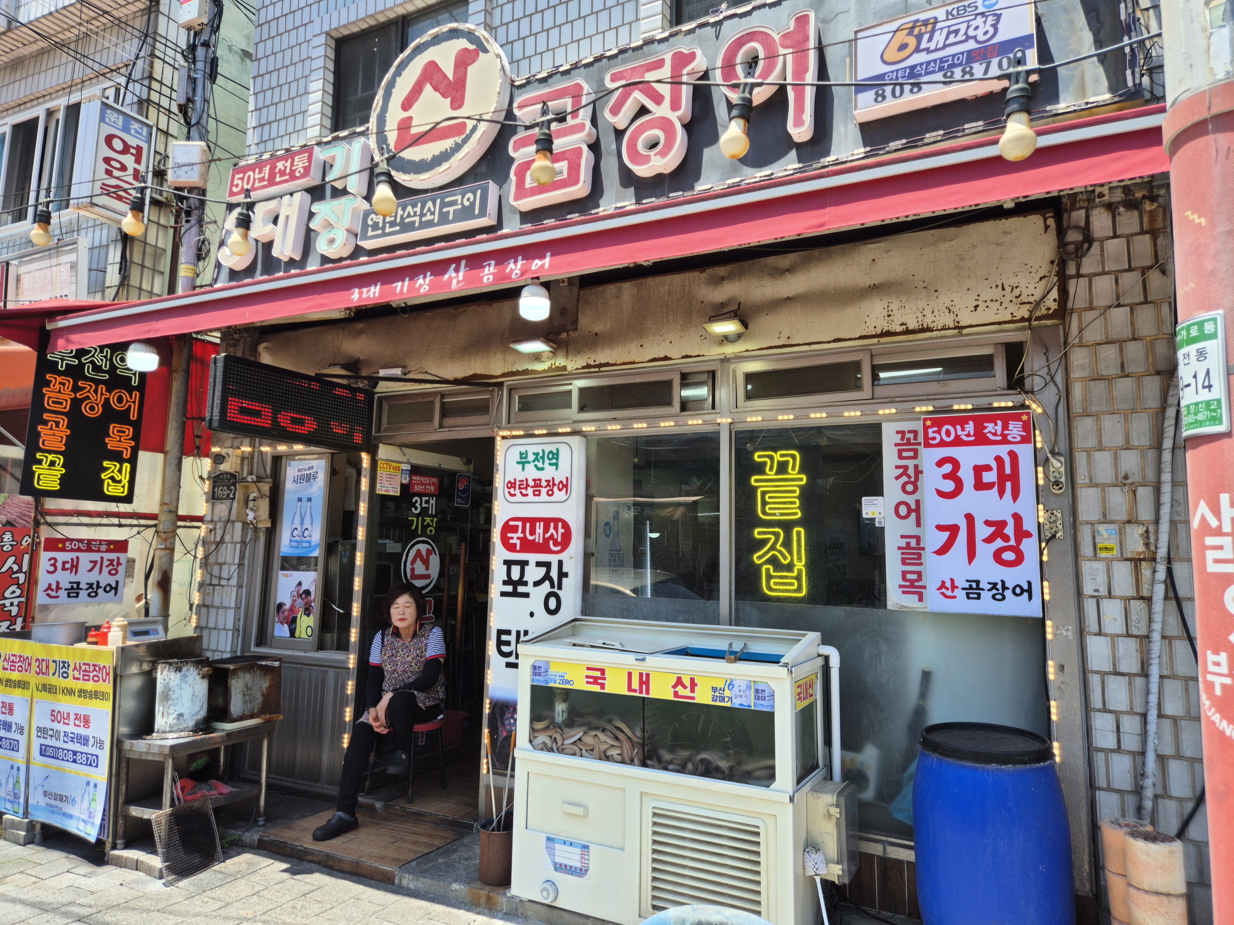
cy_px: 462
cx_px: 617
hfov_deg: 73.9
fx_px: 820
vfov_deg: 58.9
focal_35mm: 23
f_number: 1.8
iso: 25
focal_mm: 5.4
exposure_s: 1/624
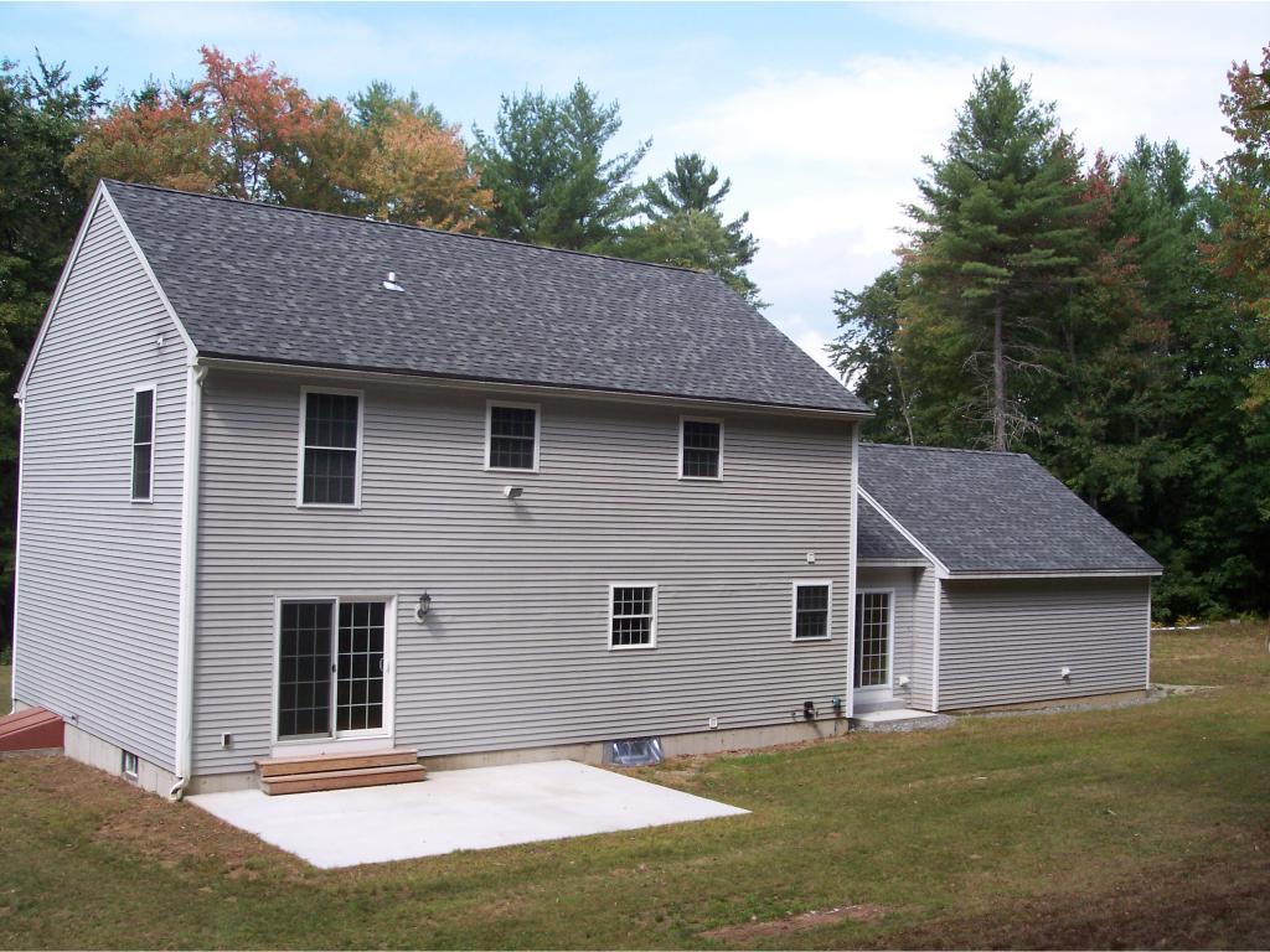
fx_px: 1394
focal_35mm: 38
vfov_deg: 37.7
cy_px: 476
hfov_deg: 49.0
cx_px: 635
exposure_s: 1/500
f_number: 4.8
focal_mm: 8
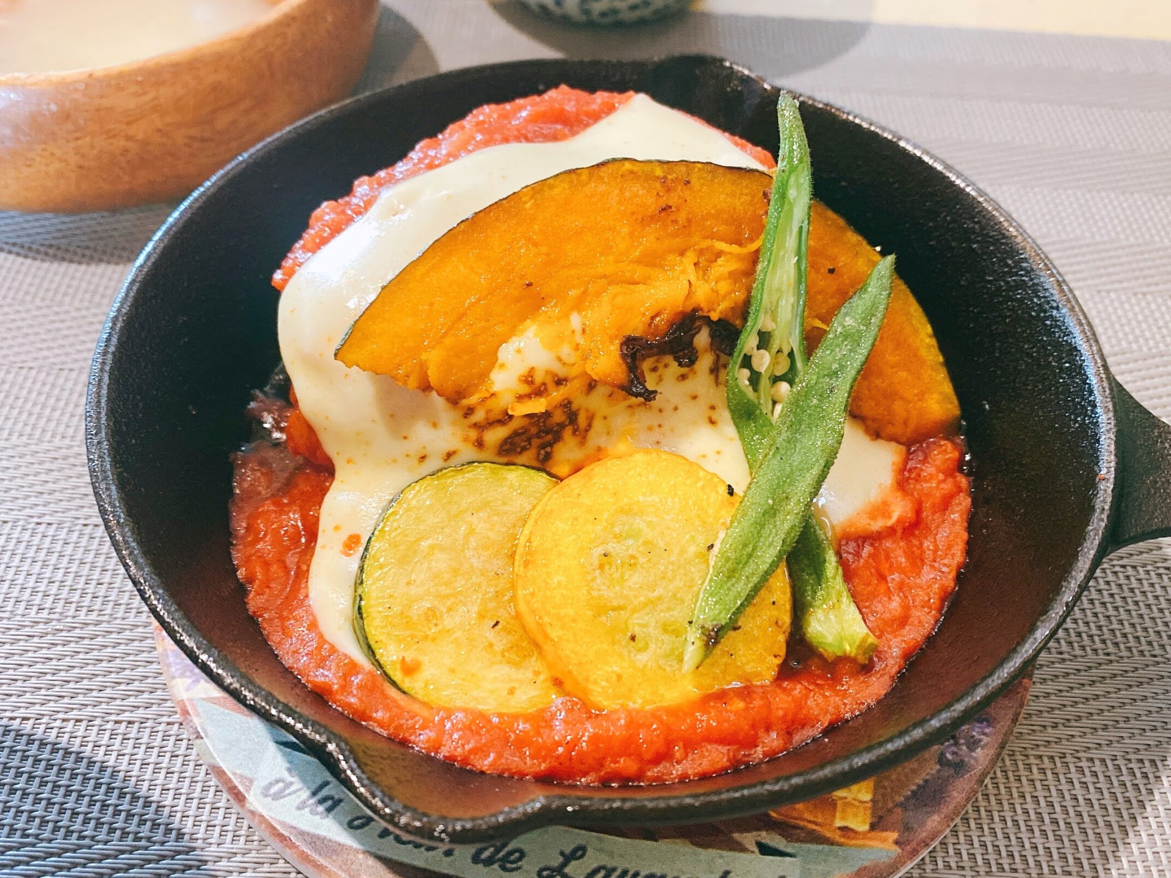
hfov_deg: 58.3
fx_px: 1049
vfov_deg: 45.4
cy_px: 445
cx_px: 598
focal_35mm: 31
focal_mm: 4.25
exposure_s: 1/30
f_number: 1.8
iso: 500
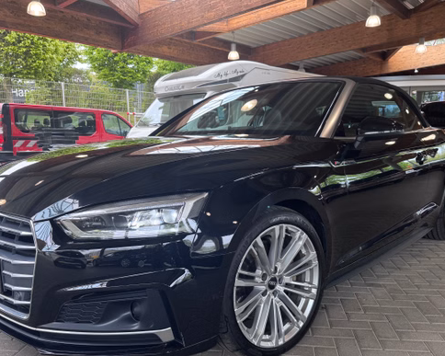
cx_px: 219
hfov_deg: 57.2
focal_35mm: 31
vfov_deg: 46.9
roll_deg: +1.4
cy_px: 210
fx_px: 408
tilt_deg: -9.7
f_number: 1.78
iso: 100
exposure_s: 1/95
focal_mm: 6.76
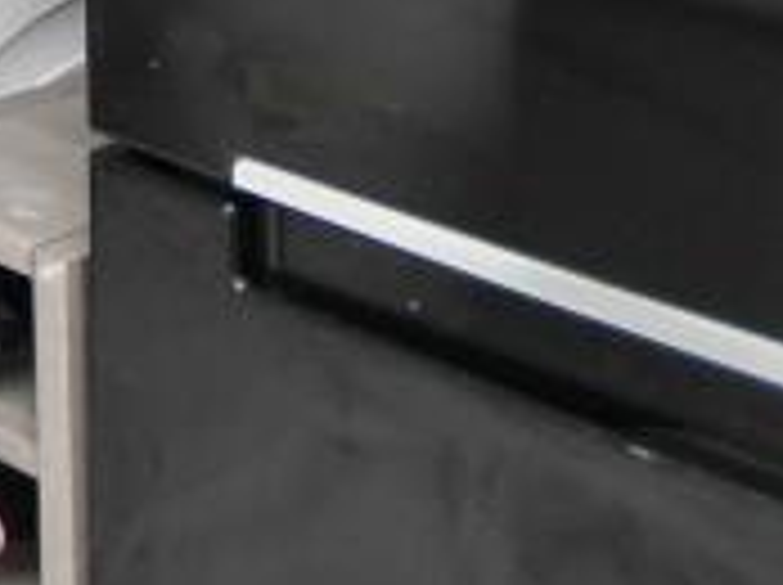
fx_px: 1920
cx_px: -1260
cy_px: -814
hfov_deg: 13.5
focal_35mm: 85
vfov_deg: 13.1
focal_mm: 10
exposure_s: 1/60
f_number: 5
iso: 200
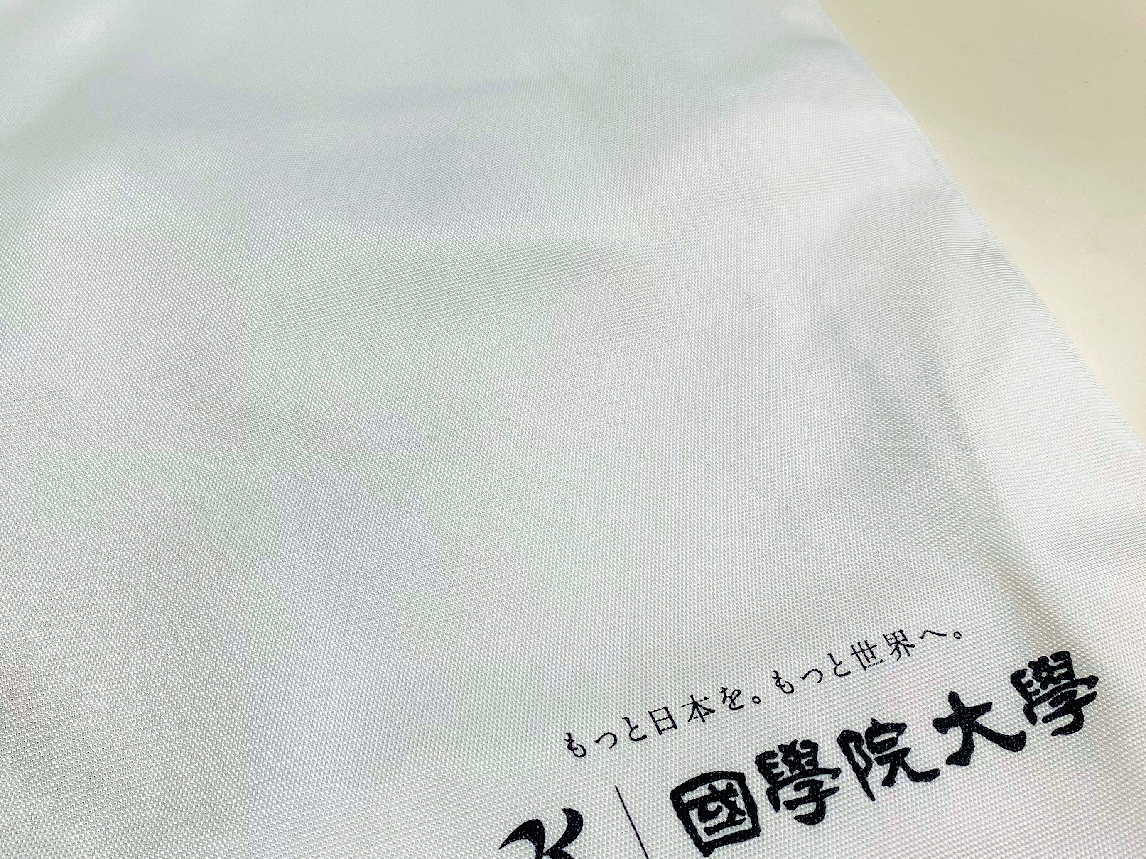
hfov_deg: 48.6
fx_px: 1258
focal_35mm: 38
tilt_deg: -53.6
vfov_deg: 37.7
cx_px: 446
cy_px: 442
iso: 32
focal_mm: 4.25
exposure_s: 1/100
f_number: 1.8
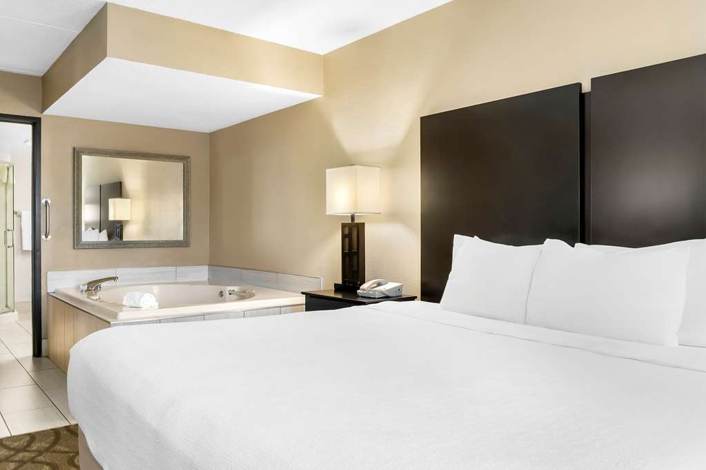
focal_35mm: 24
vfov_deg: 53.1
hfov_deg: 73.7
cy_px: 235
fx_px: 471
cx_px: 353
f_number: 10
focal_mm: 24
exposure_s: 1
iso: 400
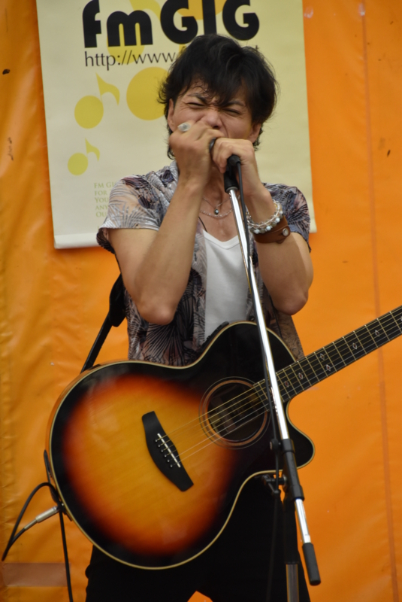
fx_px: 4387
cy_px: 301
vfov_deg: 7.8
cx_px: 201
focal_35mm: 262
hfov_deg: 5.2
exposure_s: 1/125
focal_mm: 175
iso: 1400
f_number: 6
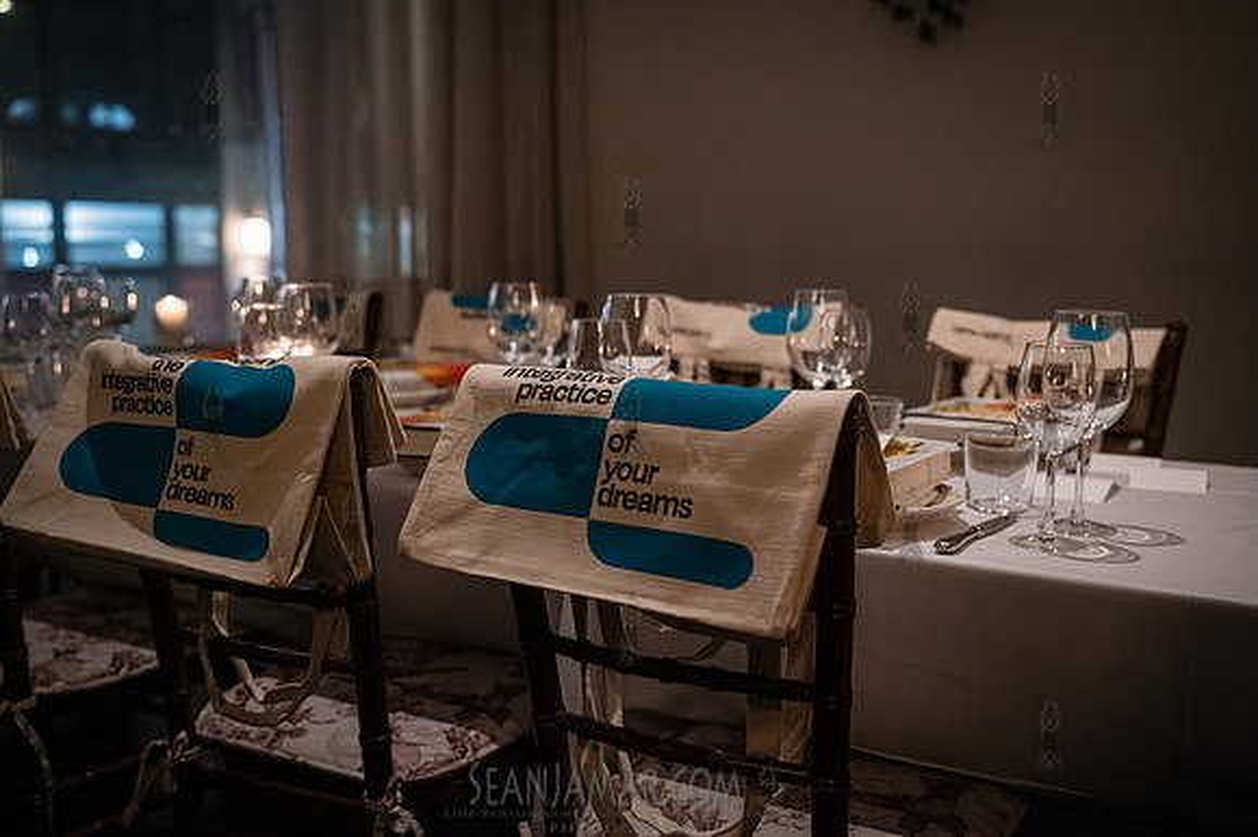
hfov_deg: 51.9
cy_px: 418
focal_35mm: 37
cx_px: 629
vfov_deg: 35.9
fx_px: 1292
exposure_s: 1/250
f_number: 2.8
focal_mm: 35
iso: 12800
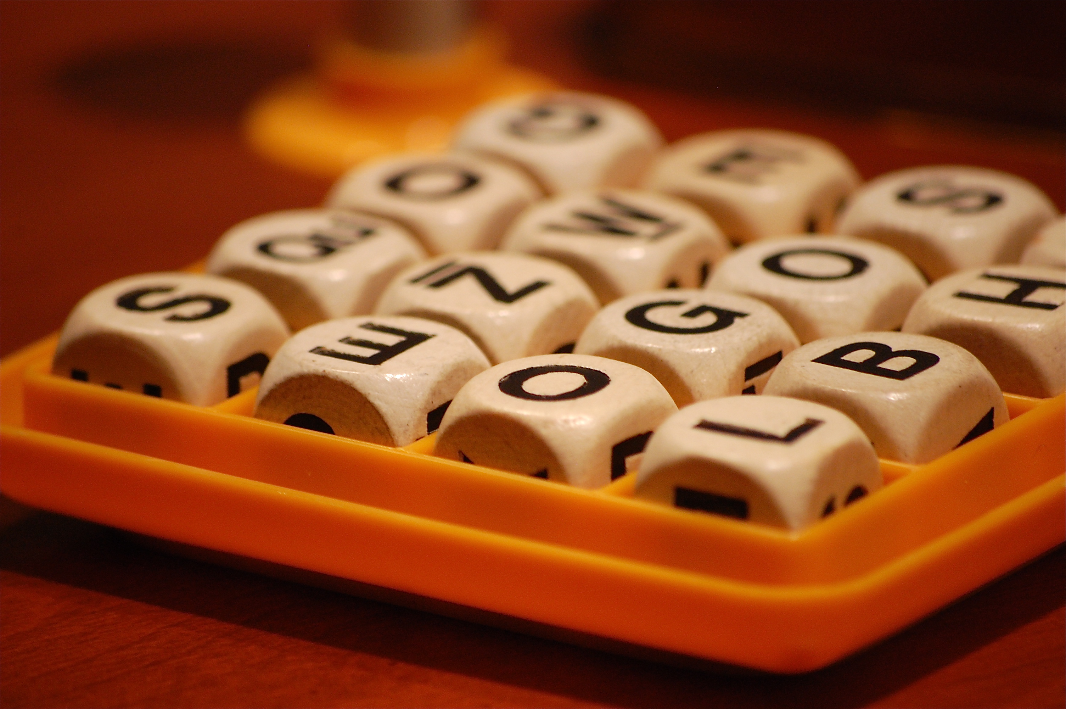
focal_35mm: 300
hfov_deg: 6.9
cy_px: 354
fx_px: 8875
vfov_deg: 4.6
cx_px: 533
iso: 800
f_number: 5.6
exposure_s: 1/13
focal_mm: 200
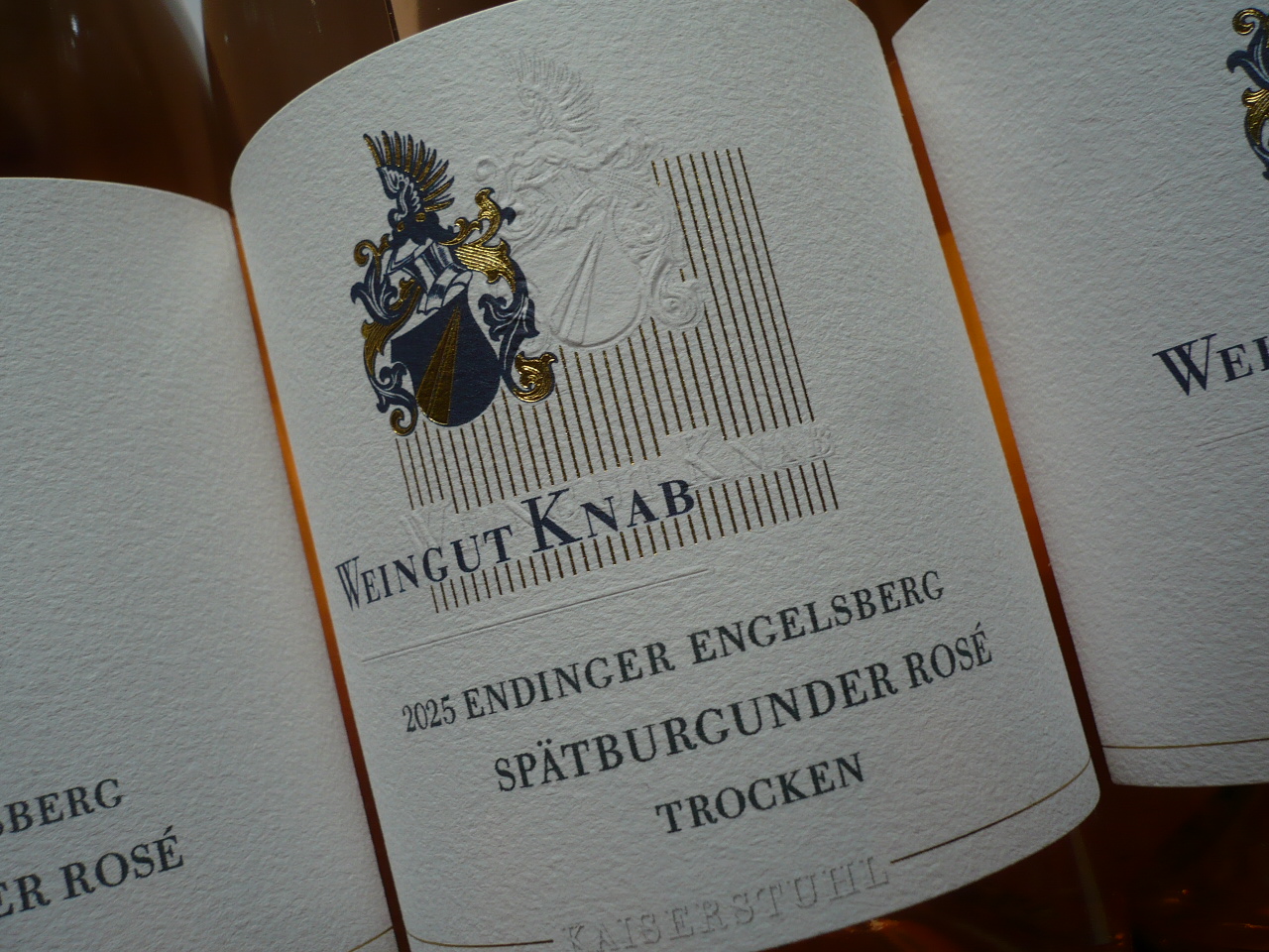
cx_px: 634
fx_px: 1283
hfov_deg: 52.6
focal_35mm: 35
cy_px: 476
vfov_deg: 40.7
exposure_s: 1/200
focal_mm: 5.8
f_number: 8
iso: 100
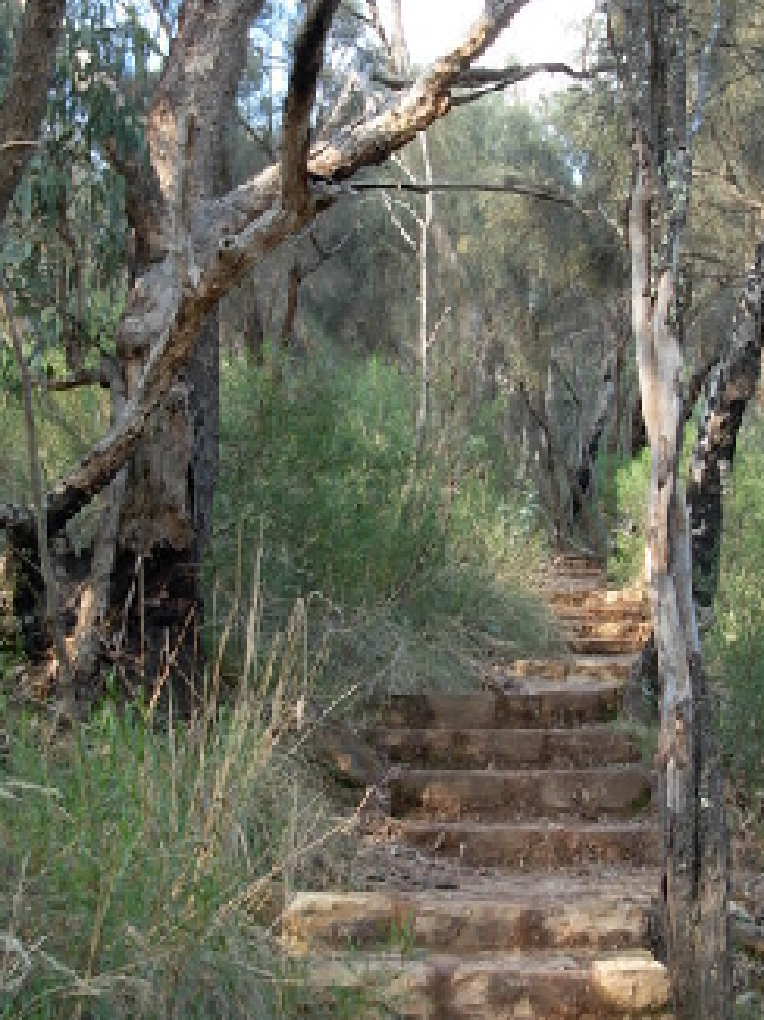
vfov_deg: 34.3
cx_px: 401
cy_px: 413
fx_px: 1650
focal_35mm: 56
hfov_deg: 26.1
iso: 79
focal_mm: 6.3
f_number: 2.9
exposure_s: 1/45.2
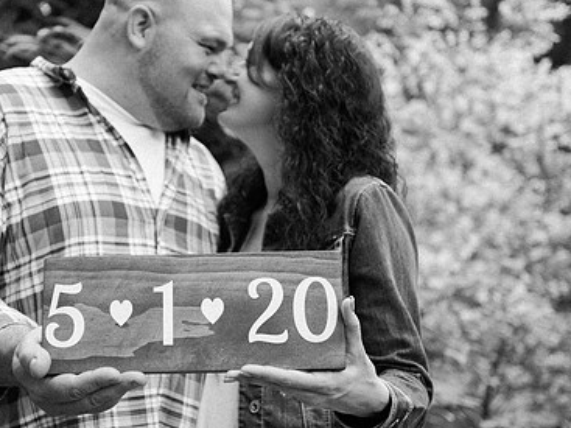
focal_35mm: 73
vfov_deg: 20.2
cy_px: 203
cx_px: 191
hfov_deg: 26.5
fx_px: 1204
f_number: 2.8
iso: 640
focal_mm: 48
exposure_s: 1/160
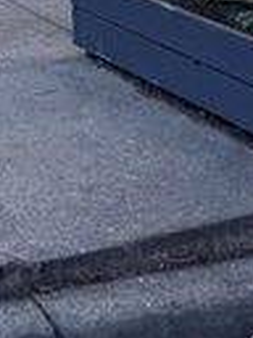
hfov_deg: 10.7
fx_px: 1218
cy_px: -524
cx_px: -277
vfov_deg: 12.0
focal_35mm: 125
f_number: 1.78
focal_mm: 6.76
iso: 80
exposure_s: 1/876
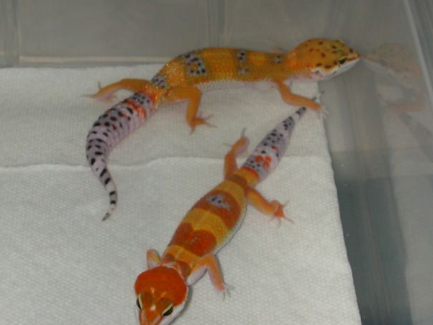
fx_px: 851
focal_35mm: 68
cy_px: 161
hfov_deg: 28.5
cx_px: 206
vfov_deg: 21.6
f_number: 5.9
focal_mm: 9.7
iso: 100
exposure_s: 1/59.9
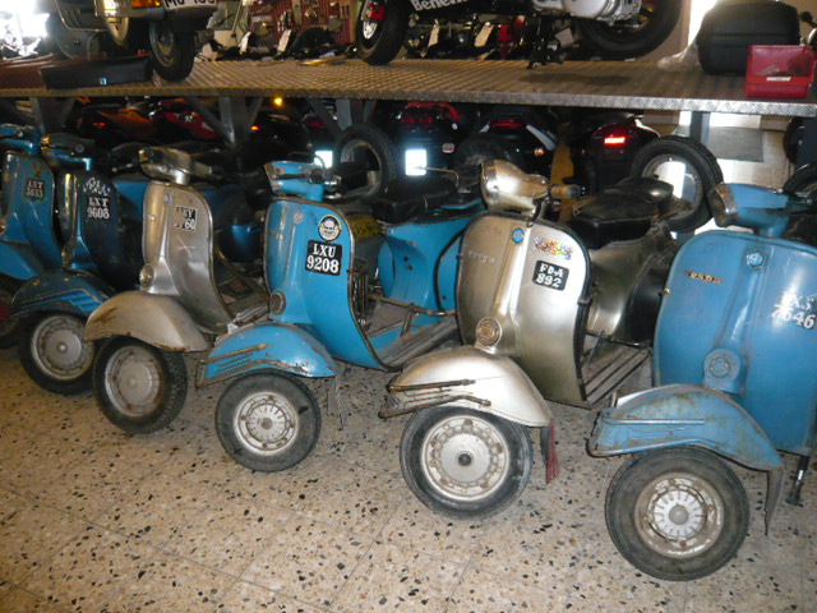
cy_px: 306
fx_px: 661
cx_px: 408
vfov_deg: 49.7
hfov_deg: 63.4
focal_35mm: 28
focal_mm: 4.6
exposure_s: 1/30
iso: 320
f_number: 2.8
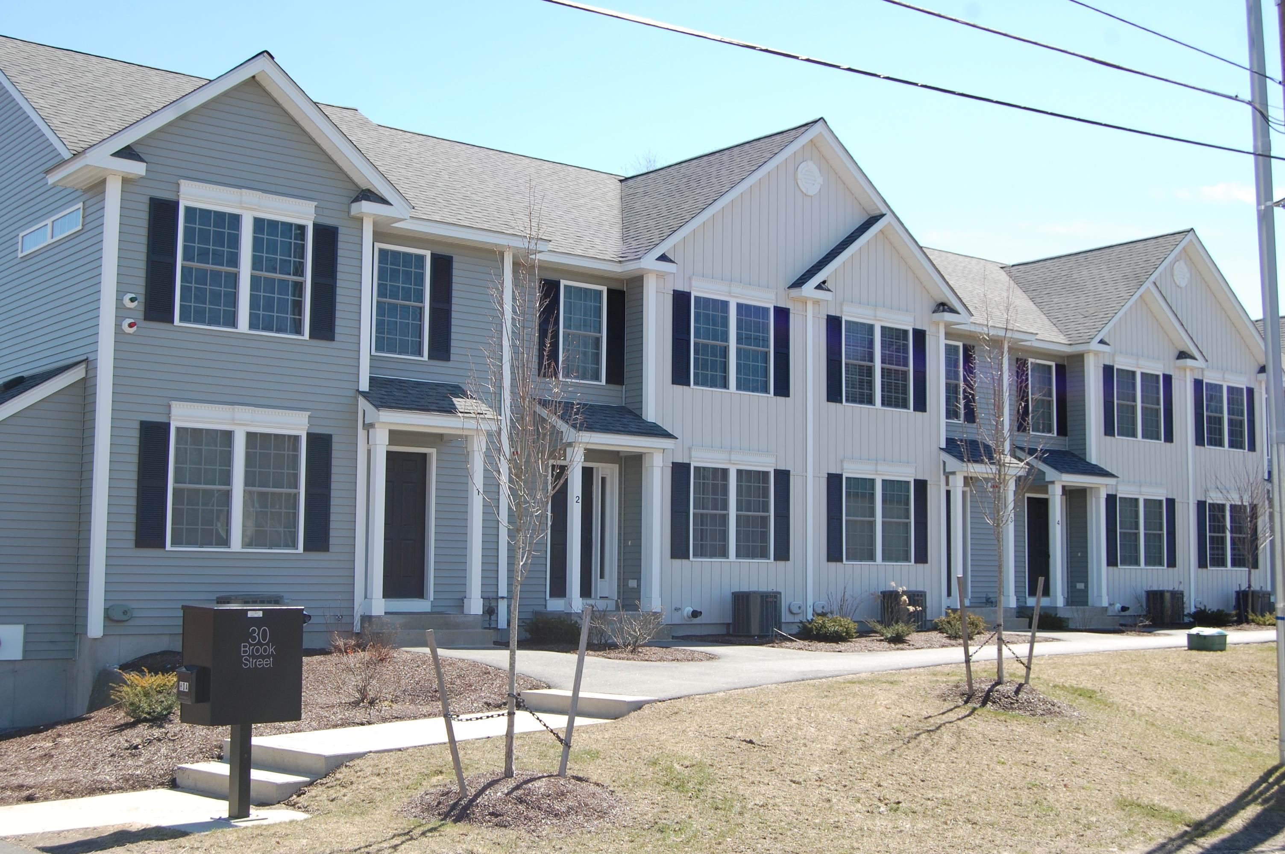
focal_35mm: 45
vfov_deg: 29.8
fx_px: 1605
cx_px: 642
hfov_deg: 43.6
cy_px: 427
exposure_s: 1/250
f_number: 8
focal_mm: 30
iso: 200
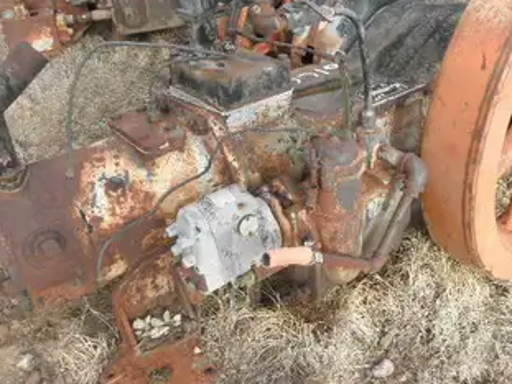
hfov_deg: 51.0
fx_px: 532
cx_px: 310
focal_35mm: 36
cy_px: 176
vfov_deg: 39.6
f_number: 3
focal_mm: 5
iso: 64
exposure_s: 1/200
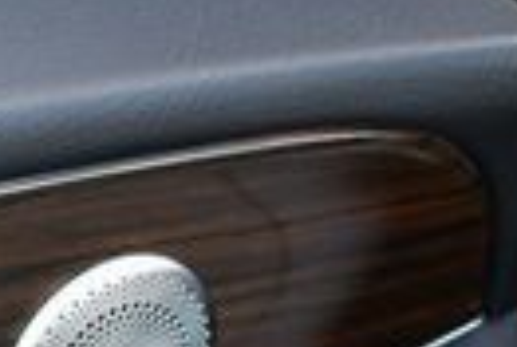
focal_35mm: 224
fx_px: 3224
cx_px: -466
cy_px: 670
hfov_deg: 8.7
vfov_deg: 6.0
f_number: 3.8
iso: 500
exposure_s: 1/250
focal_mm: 23
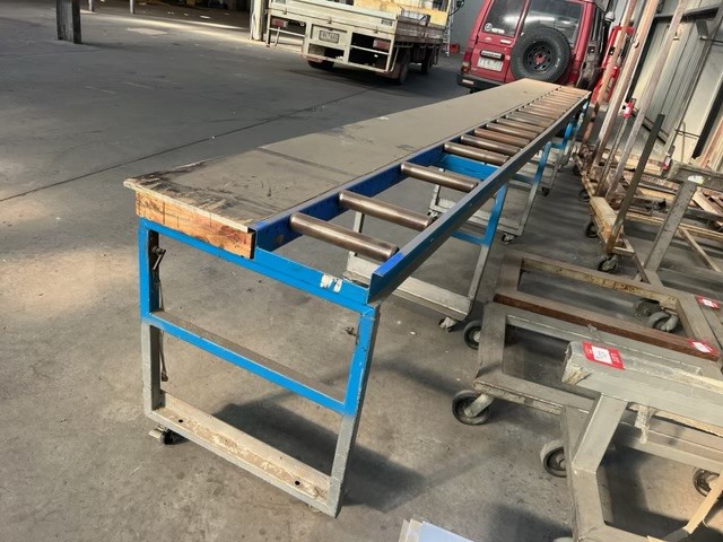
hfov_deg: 67.3
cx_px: 362
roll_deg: -7.9
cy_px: 271
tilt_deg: -23.5
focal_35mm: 26
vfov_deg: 53.1
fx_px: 543
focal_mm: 5.1
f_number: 1.6
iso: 100
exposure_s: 1/121
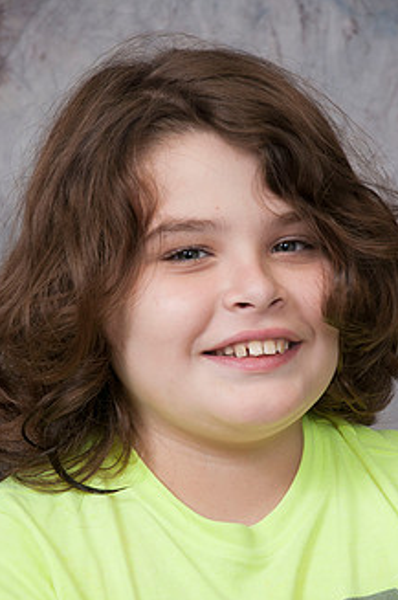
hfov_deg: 6.3
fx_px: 3610
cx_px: 210
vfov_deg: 9.5
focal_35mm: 217
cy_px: 369
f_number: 5.6
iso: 200
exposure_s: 1/125
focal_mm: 105
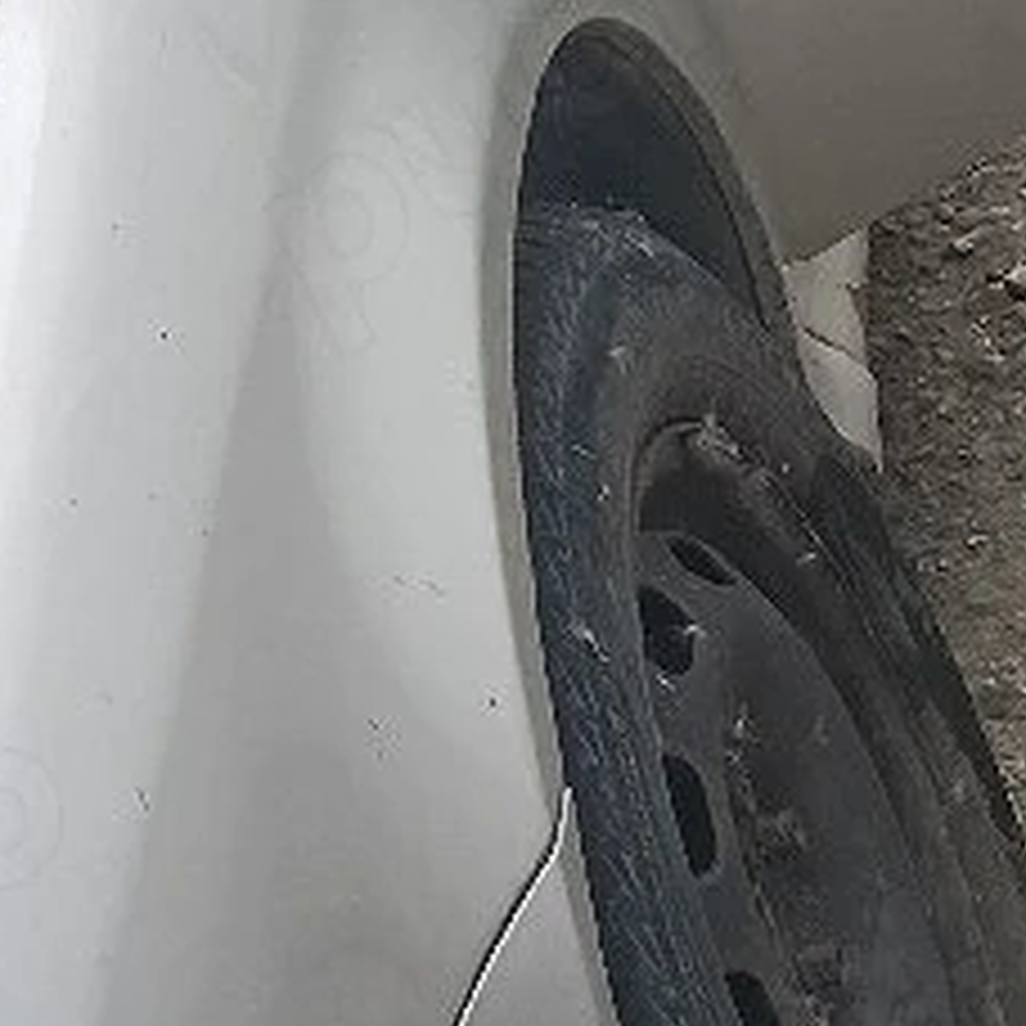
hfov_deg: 12.3
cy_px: 104
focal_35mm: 139
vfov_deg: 12.5
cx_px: -122
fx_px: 4661
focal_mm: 3.98
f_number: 1.8
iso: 50
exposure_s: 1/189
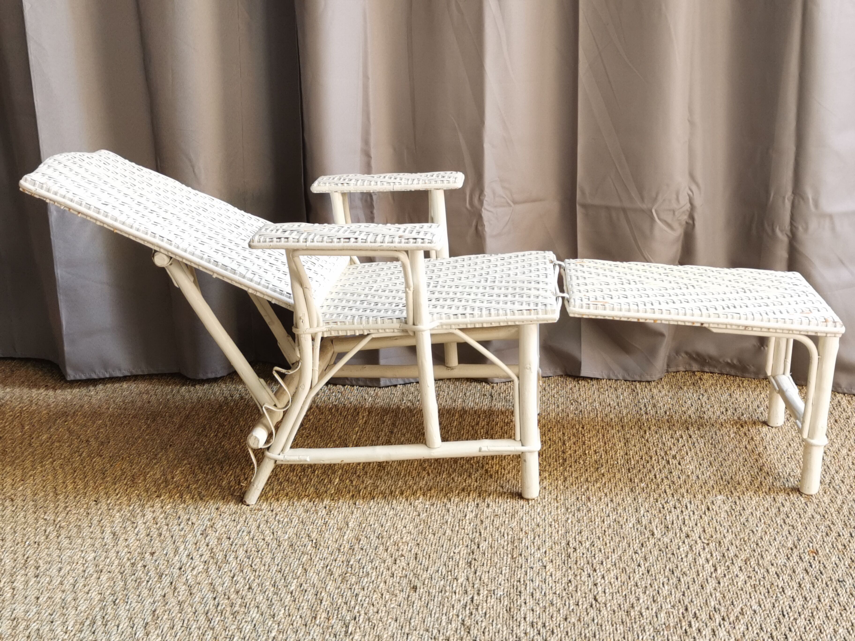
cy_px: 320
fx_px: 1062
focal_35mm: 43
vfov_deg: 33.6
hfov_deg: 43.9
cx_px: 428
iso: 64
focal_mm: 5.58
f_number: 1.8
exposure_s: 1/100
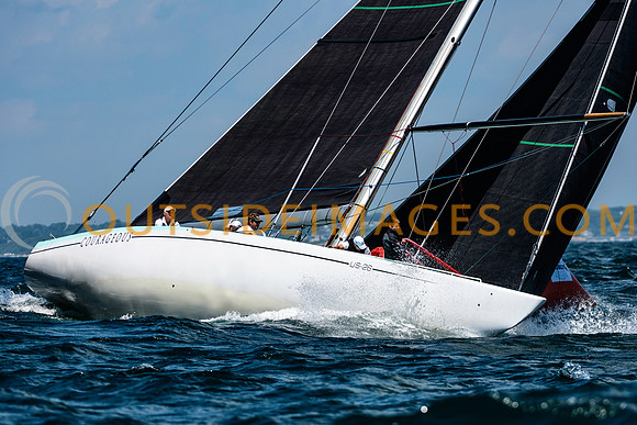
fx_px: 6845
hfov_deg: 5.3
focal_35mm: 387
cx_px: 318
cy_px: 212
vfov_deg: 3.6
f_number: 5.6
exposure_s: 1/3200
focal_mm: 250
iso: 400
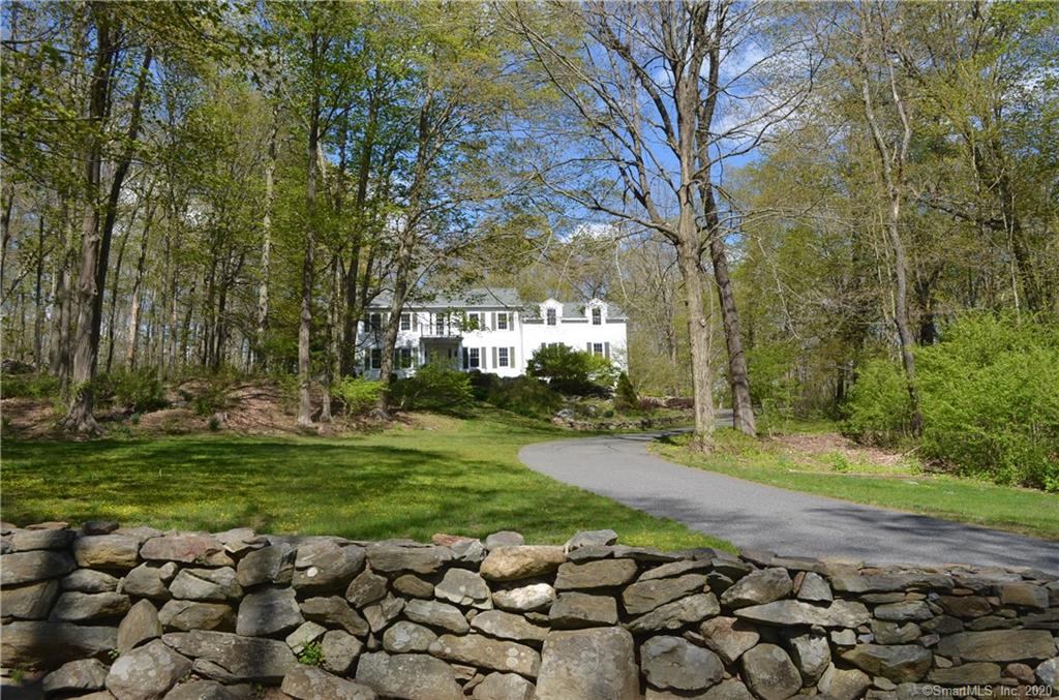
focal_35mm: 30
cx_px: 530
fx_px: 880
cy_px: 350
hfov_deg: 62.1
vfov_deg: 43.4
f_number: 9
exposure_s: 1/200
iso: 100
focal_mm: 20
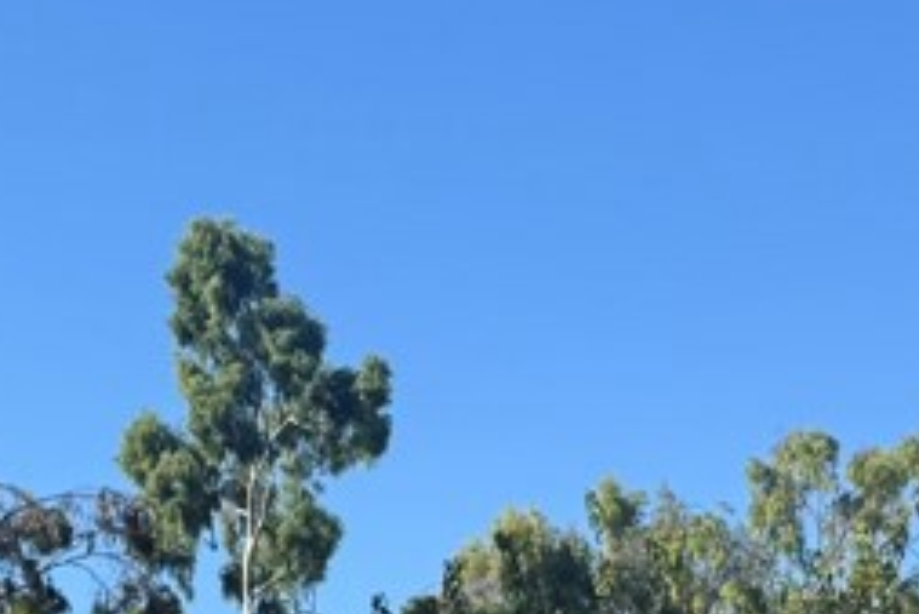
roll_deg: +0.5
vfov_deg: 12.3
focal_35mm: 101
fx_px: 2580
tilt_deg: -0.4
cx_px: 440
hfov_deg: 20.2
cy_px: 1130
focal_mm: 6.76
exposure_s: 1/2604
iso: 80
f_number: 1.78
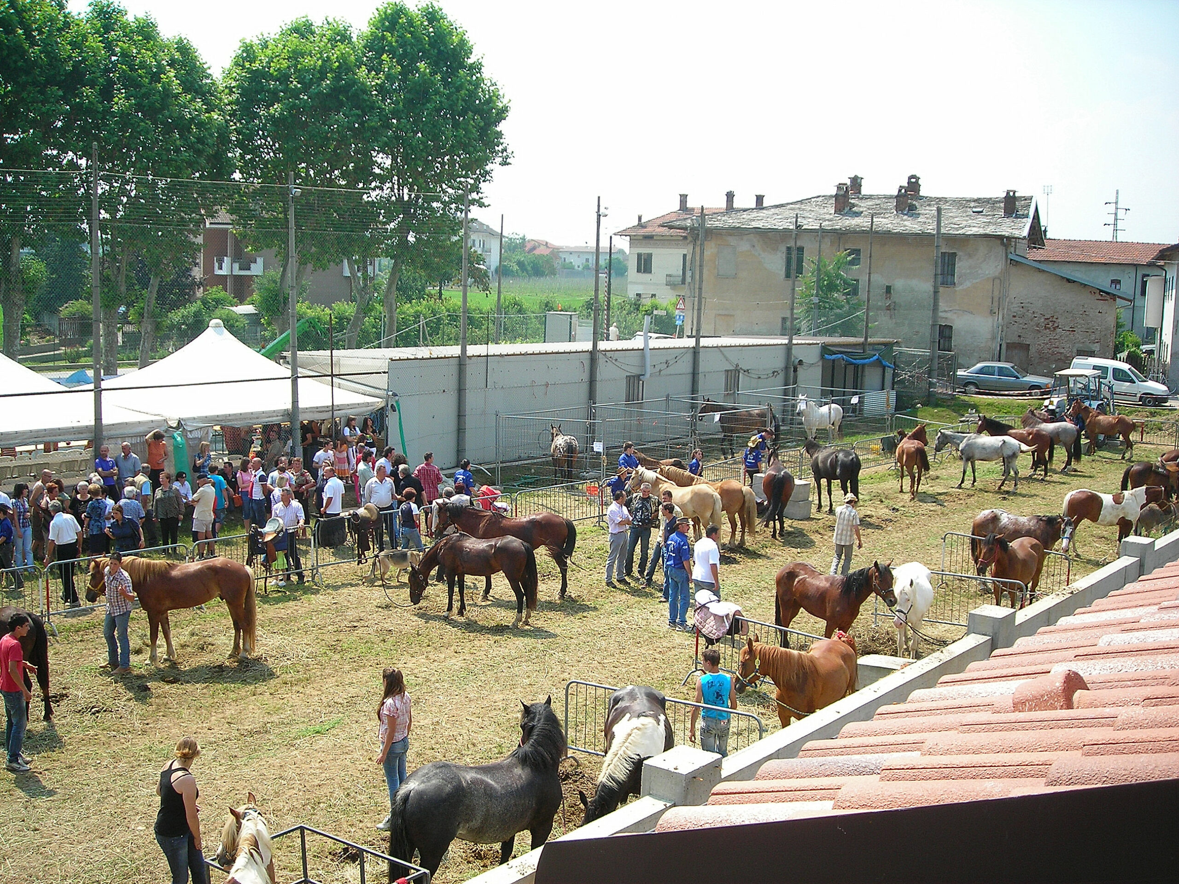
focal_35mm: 38
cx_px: 590
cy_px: 442
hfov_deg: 49.0
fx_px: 1294
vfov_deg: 37.7
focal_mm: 6.3
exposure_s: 1/336
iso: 50
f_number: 3.2
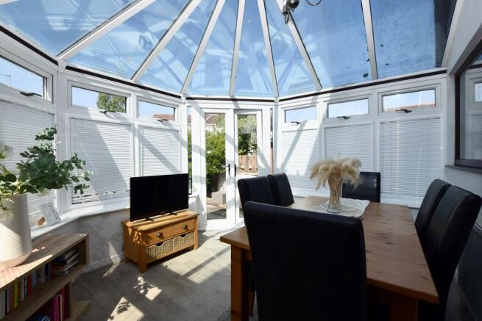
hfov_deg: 100.4
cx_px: 241
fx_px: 201
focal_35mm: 15
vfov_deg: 77.4
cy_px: 160
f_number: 10
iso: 200
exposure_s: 1/200
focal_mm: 10
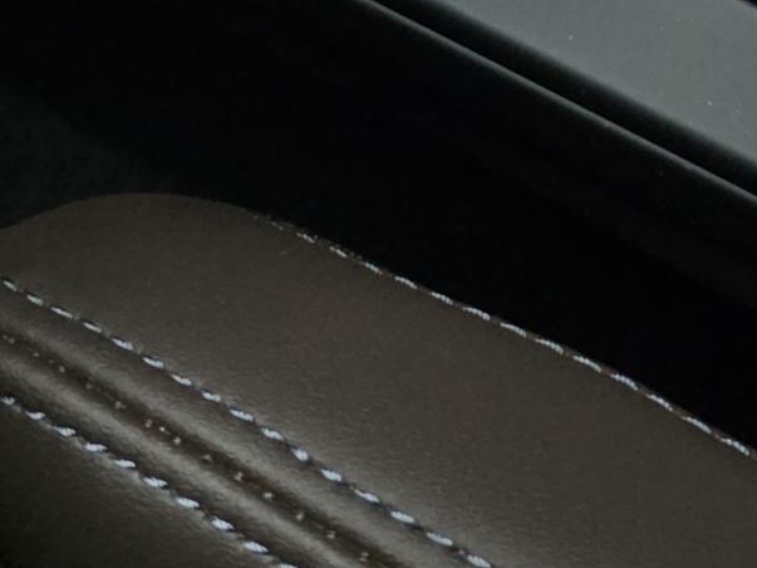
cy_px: -765
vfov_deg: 10.5
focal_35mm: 122
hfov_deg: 15.8
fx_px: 2667
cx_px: 763
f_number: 1.7
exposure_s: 1/100
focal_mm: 6.3
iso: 1600
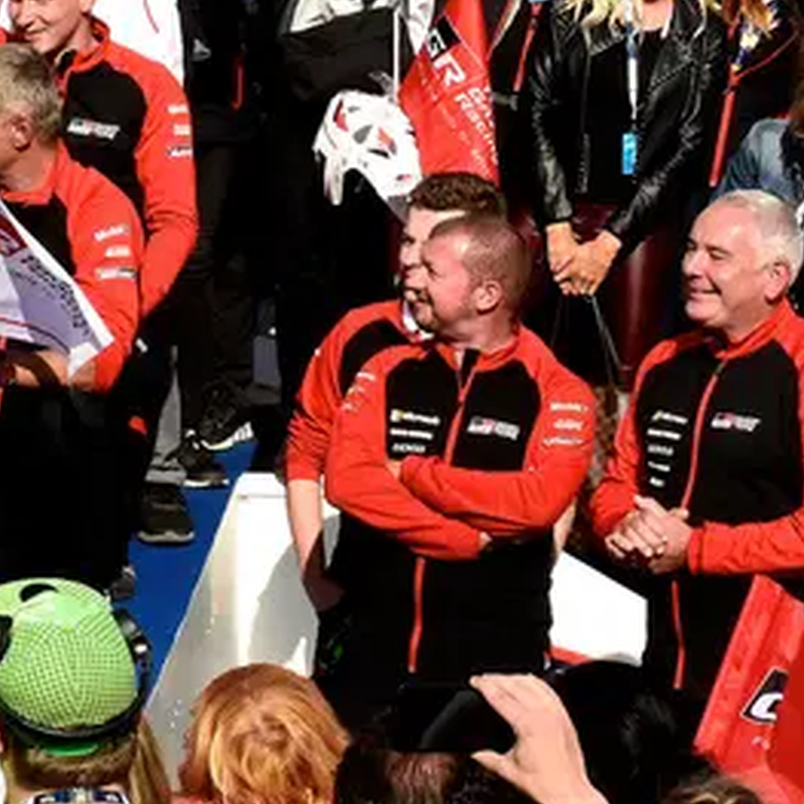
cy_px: -413
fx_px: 7121
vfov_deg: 6.4
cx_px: -1023
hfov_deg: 6.2
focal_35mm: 271
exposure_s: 1/640
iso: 1600
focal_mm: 70
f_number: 20
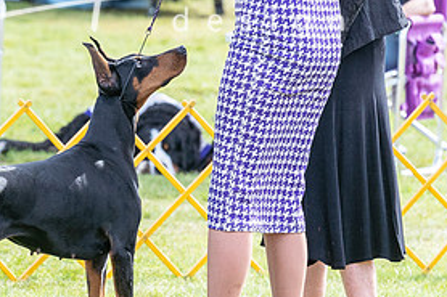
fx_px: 6155
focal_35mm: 496
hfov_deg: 4.2
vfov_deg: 2.8
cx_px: 16
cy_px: 75
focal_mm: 200
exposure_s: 1/1250
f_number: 5.6
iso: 800
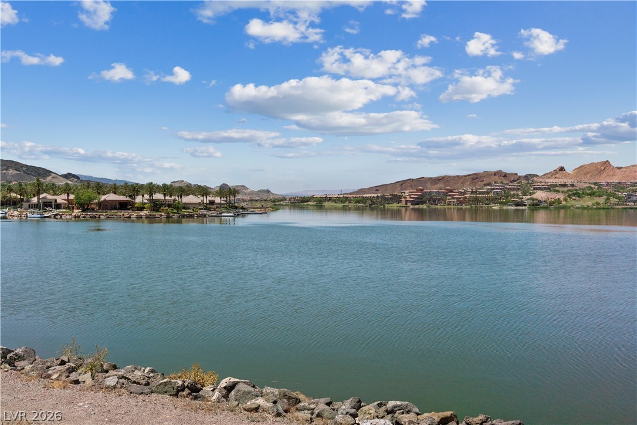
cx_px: 318
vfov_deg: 37.9
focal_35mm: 35
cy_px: 212
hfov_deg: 54.4
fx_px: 619
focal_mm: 35
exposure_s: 1/1600
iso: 400
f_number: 8
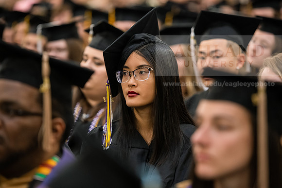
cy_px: 94
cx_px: 141
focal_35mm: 165
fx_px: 1293
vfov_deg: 8.3
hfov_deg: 12.4
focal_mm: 165
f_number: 3.2
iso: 3200
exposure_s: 1/200
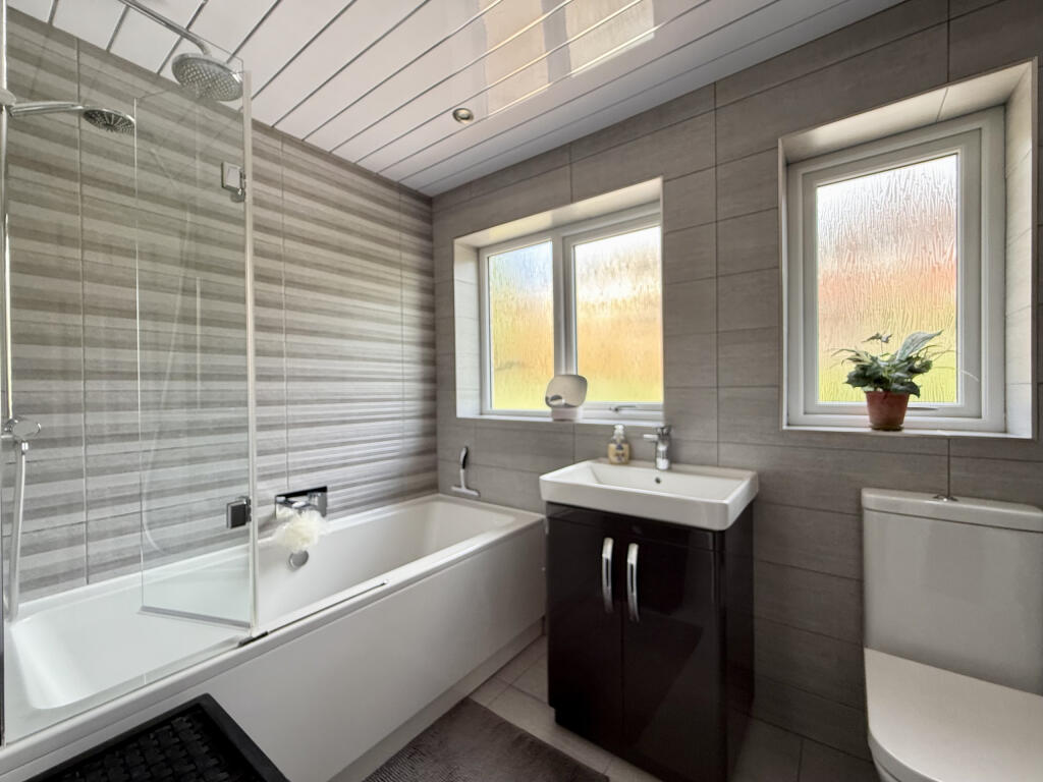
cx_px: 522
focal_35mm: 14
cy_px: 391
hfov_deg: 102.1
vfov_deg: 85.7
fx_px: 422
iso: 250
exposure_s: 1/99
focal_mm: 2.22
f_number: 2.2
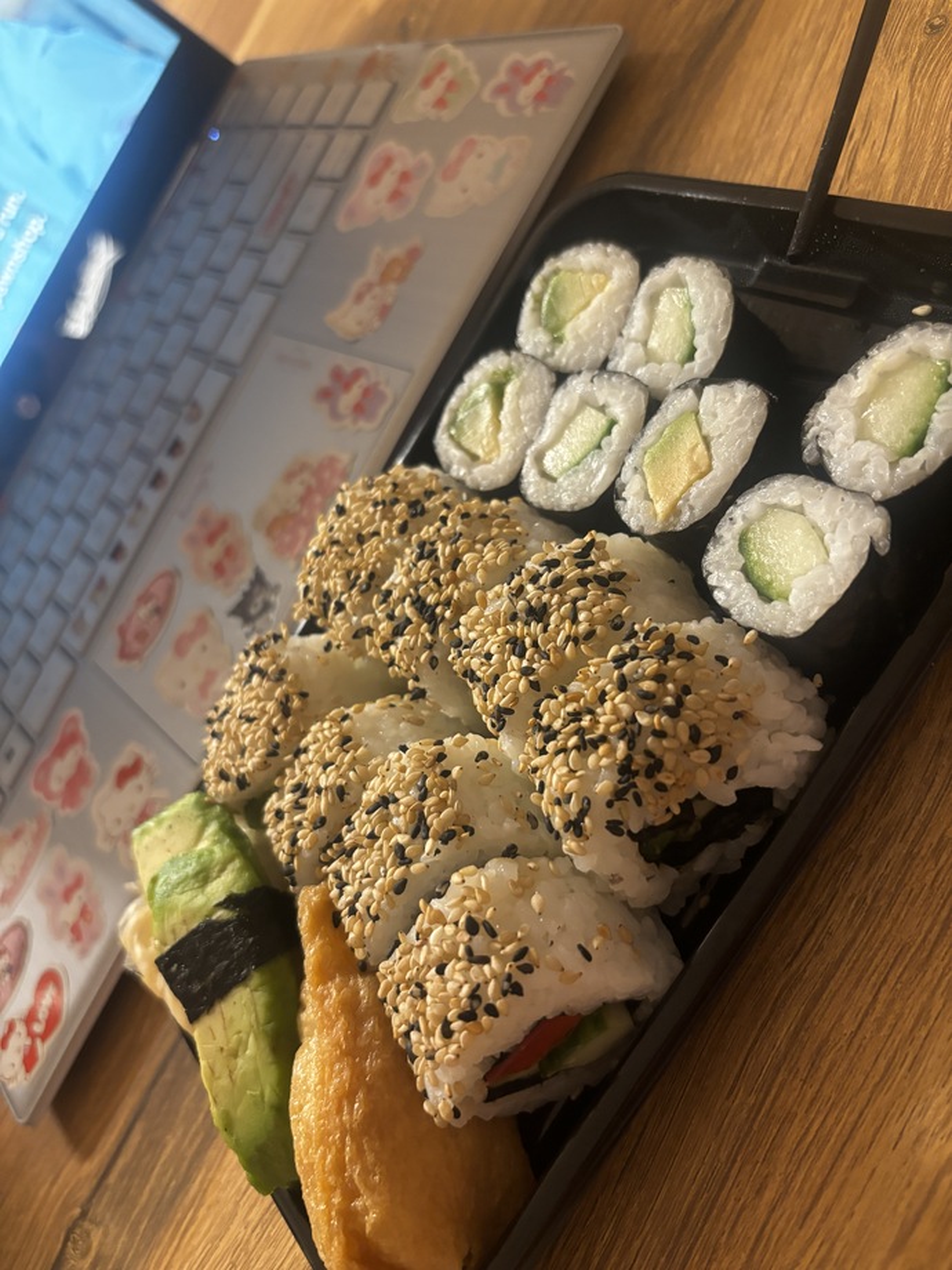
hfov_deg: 53.1
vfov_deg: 67.3
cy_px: 635
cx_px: 476
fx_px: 953
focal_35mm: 26
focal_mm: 5.96
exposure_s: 1/33
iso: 400
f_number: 1.6
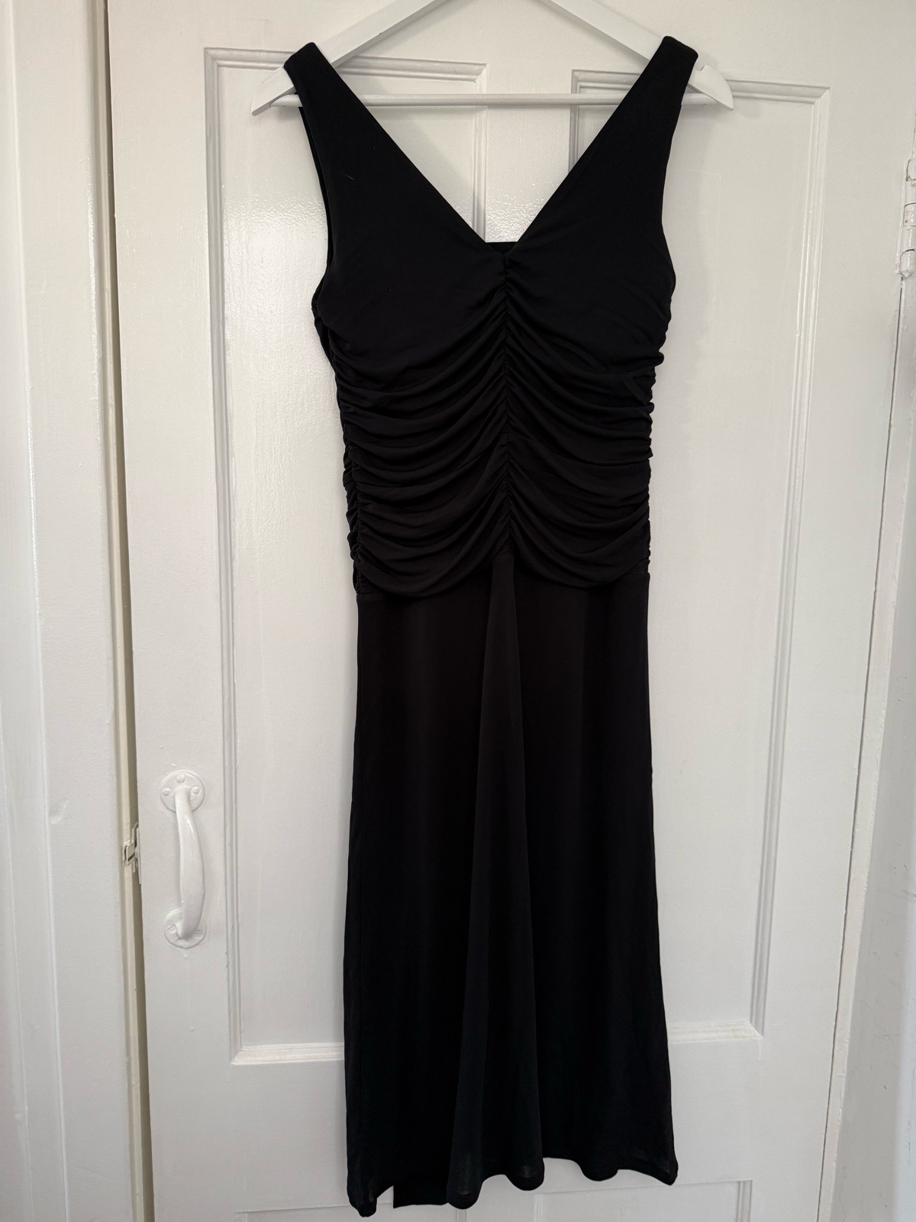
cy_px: 611
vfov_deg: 71.6
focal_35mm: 24
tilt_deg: -7.6
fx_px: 847
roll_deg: -1.8
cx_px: 458
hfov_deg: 56.8
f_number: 1.78
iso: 200
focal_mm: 6.76
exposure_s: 1/63
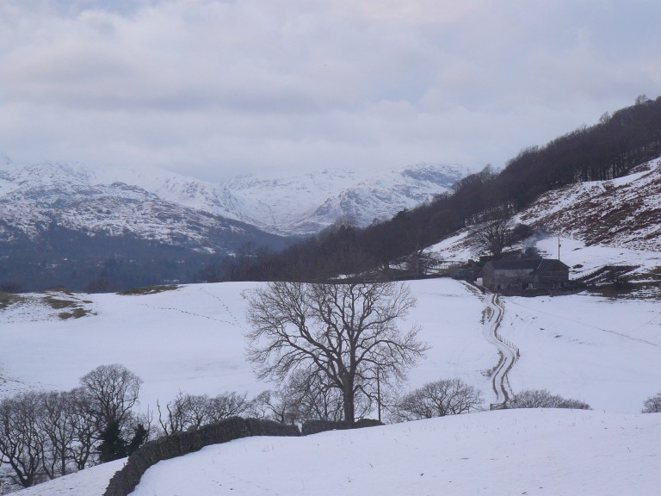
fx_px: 1814
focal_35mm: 95
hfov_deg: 20.7
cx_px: 330
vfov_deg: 15.6
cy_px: 248
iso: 100
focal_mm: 15.8
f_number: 3.2
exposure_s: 1/50
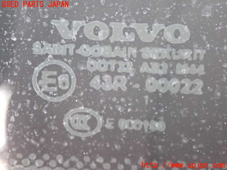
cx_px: 114
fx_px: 656
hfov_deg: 19.6
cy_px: 85
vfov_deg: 14.8
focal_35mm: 100
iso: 3200
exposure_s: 1/50
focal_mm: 18
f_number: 4.9
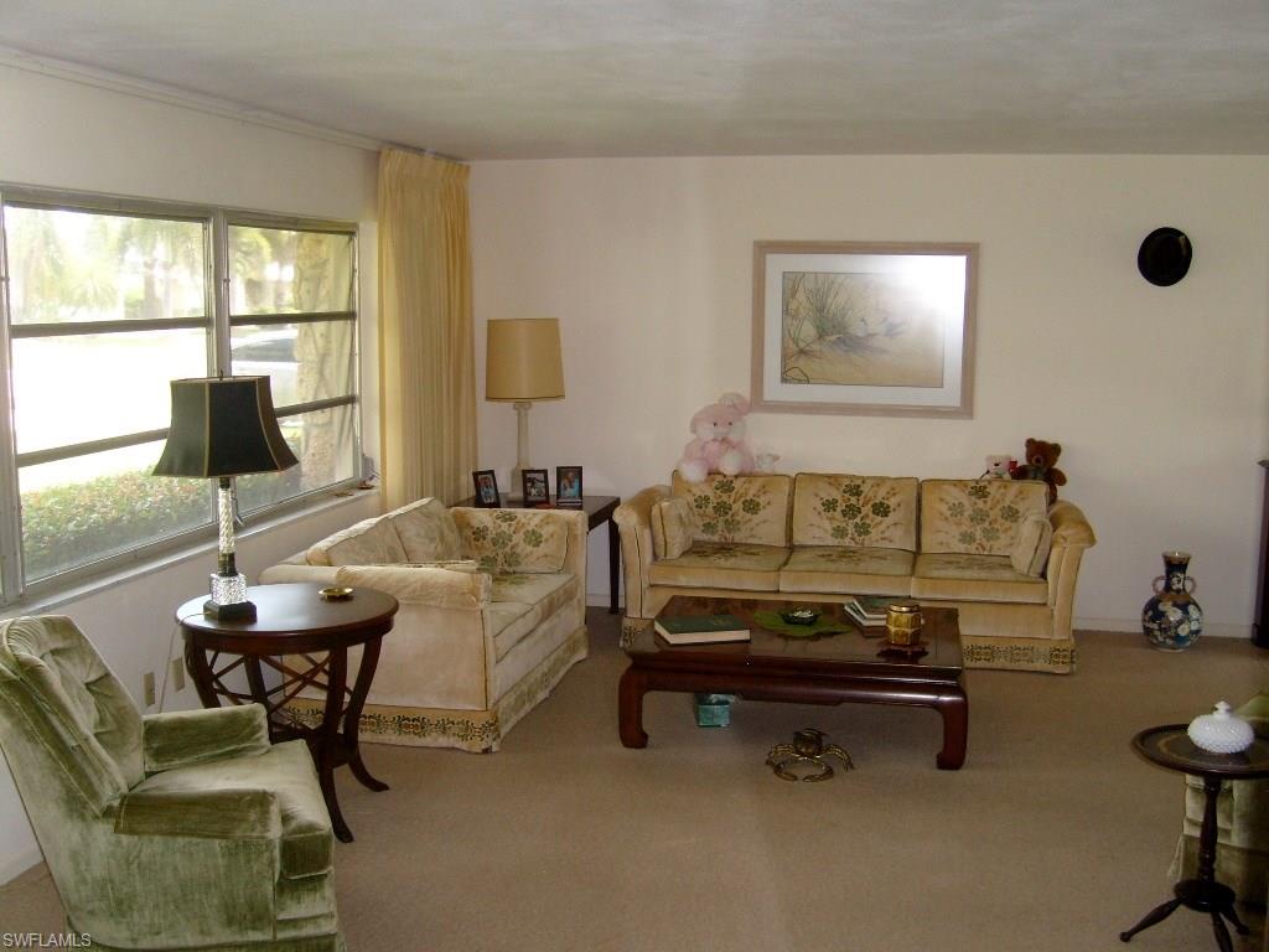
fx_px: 1283
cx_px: 634
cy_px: 476
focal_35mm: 35
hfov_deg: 52.6
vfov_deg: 40.7
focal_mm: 5.8
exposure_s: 1/45
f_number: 2.8
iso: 120
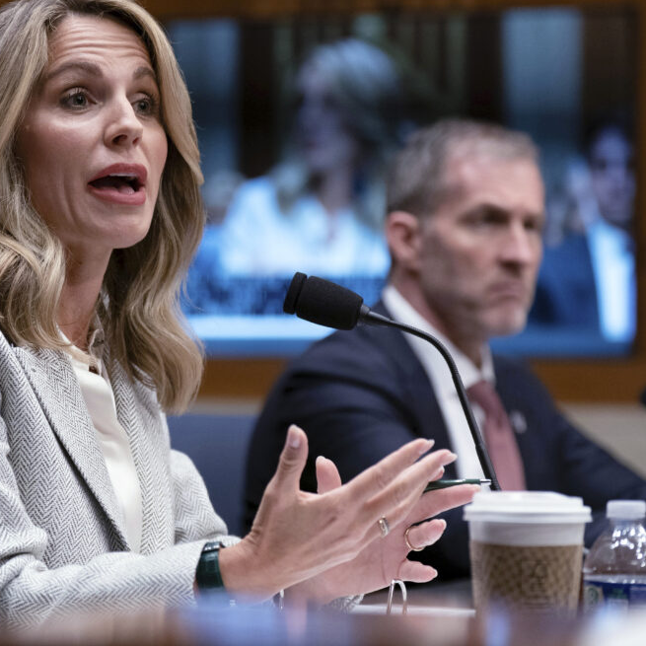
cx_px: 141
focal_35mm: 122
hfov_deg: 14.2
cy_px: 303
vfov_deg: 14.3
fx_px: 2576
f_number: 3.2
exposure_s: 1/500
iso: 2000
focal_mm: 88
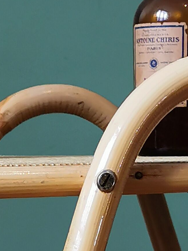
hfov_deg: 7.9
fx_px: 1370
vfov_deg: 10.2
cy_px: 343
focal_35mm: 189
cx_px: 107
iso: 125
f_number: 1.8
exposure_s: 1/100
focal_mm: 5.58
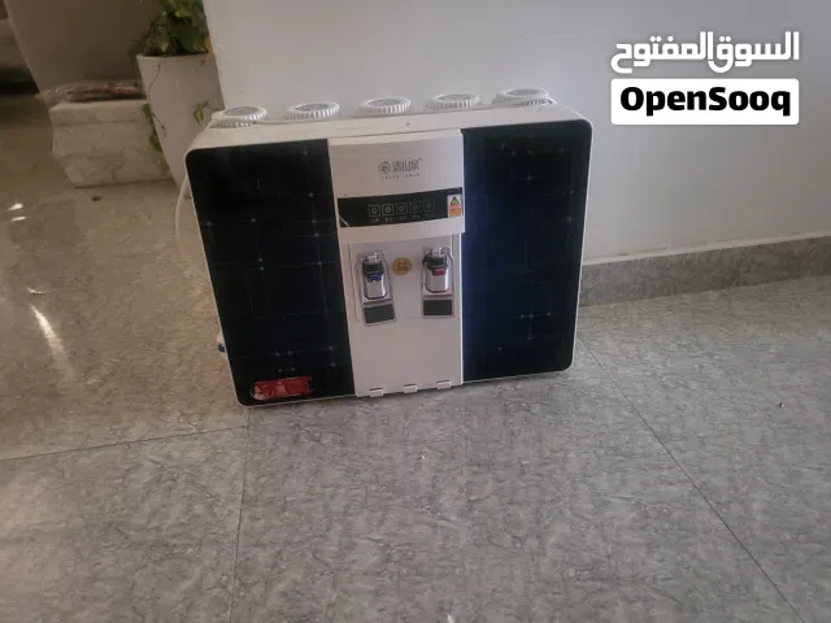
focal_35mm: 26
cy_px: 312
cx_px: 416
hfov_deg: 67.3
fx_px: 624
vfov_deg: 53.1
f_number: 1.8
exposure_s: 1/24
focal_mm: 4.25
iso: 1000
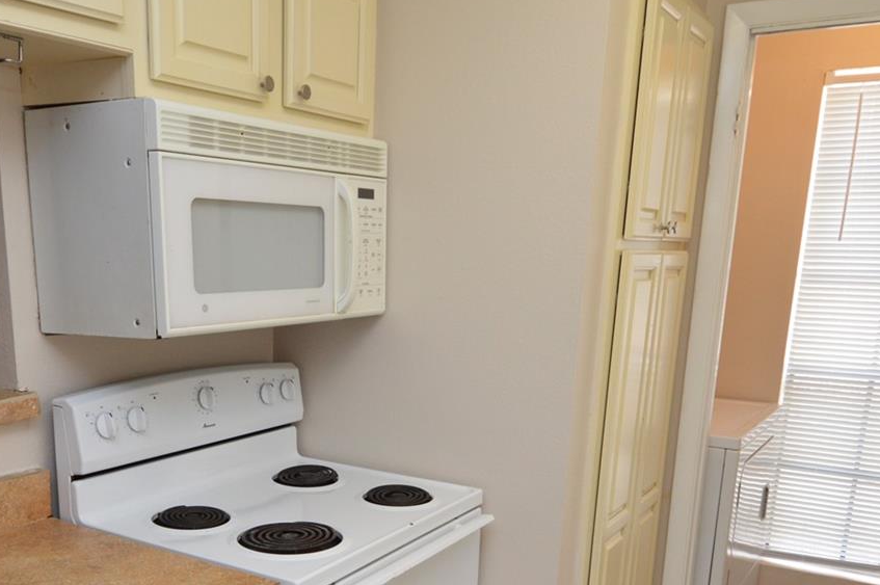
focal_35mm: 34
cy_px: 490
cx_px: 337
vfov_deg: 37.1
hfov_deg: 55.3
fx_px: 830
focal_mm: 12
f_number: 4.5
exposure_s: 1/80
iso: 400
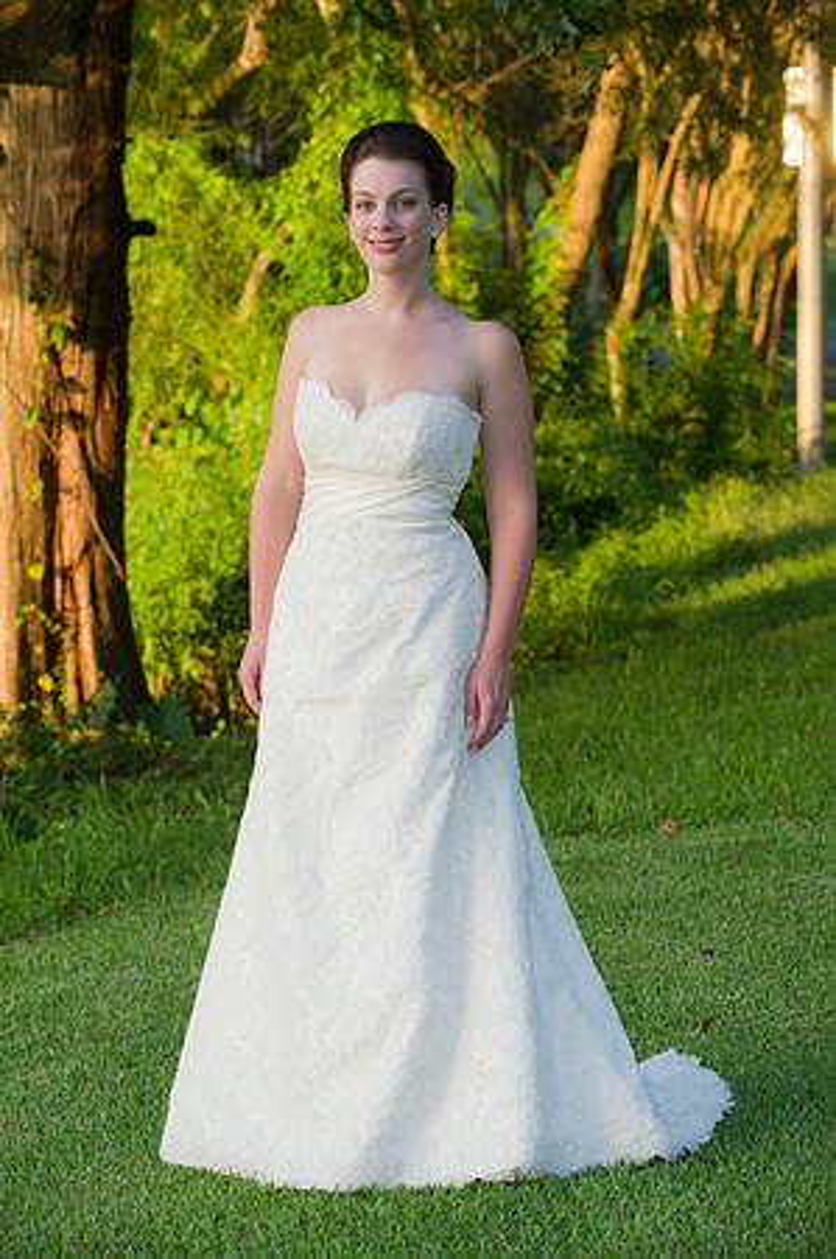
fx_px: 4050
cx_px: 418
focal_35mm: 116
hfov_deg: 11.8
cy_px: 630
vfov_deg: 17.7
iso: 400
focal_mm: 116
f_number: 5.6
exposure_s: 1/125
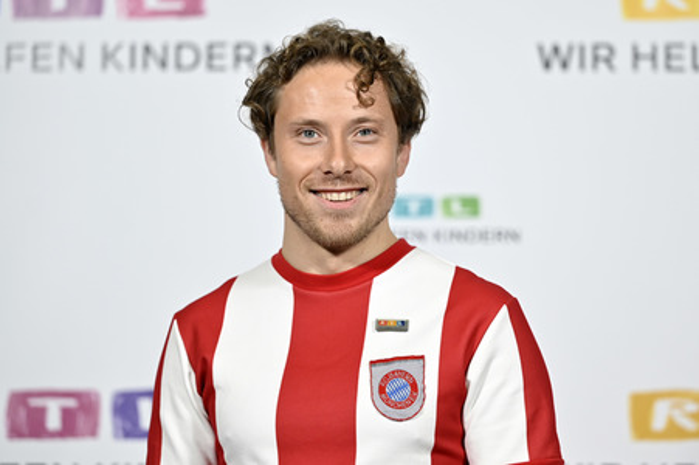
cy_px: 232
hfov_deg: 17.1
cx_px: 350
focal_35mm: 120
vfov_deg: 11.4
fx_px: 2328
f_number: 2.8
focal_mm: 120
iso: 1000
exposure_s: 1/640
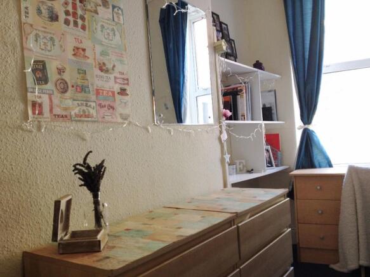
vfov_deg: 40.7
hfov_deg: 52.6
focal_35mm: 35
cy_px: 138
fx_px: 374
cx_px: 185
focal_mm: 4.28
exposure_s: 1/20
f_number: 2.4
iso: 80
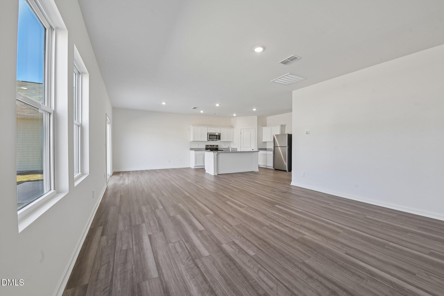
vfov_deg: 81.2
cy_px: 148
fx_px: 173
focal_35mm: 14
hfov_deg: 104.3
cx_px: 222
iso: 200
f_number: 9
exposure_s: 1/8
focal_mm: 14
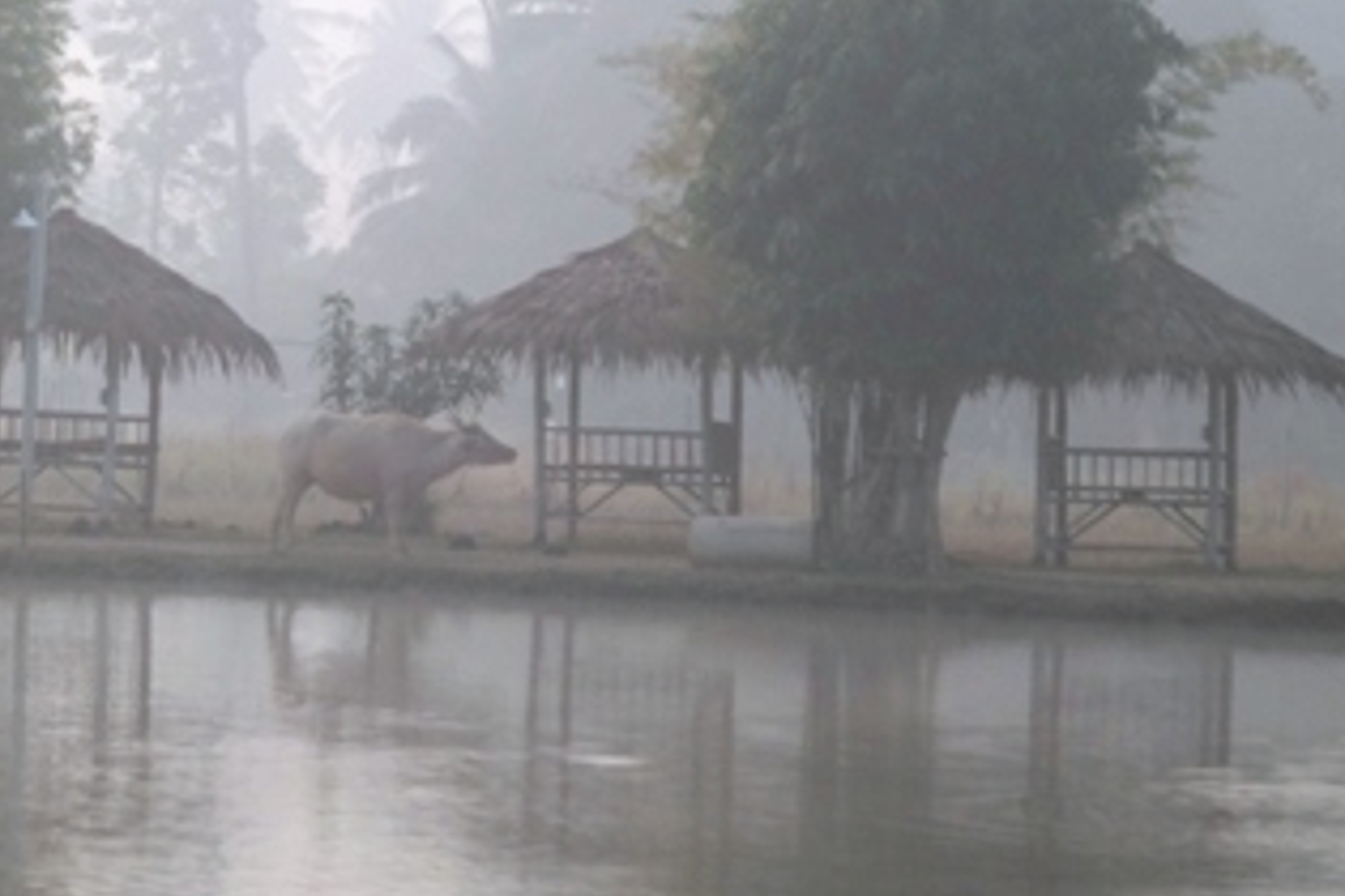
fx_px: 10460
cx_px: 149
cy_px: 224
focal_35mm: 280
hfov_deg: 7.3
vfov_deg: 4.9
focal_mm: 90
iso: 200
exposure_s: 1/250
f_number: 5.6
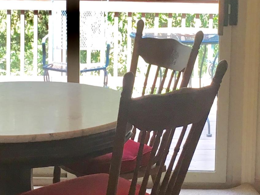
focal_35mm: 103
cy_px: 68
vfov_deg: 14.3
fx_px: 773
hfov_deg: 19.1
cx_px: 146
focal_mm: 4.15
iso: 25
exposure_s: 1/40
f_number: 2.2
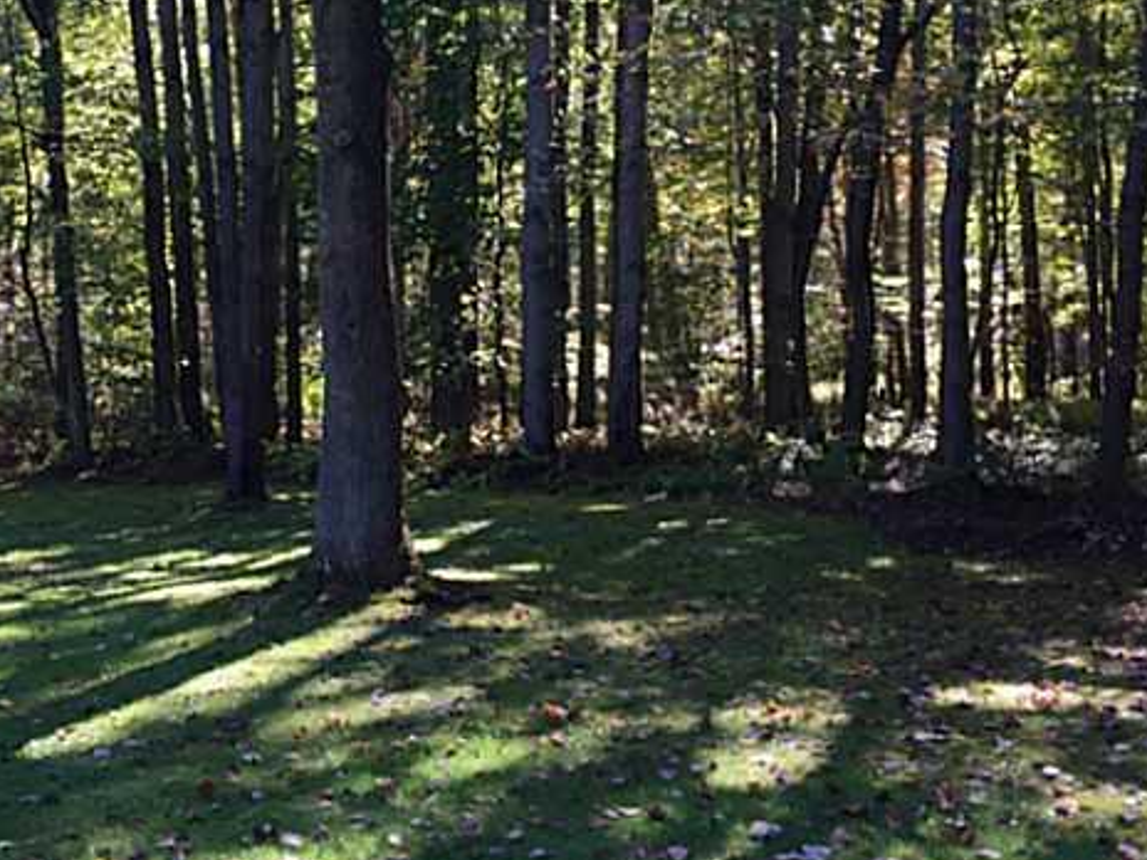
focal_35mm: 50
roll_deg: +0.3
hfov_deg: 37.9
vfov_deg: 28.9
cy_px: 294
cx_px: 410
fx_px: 1657
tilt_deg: +0.0
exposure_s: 1/120
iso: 40
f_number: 2.2
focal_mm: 4.15
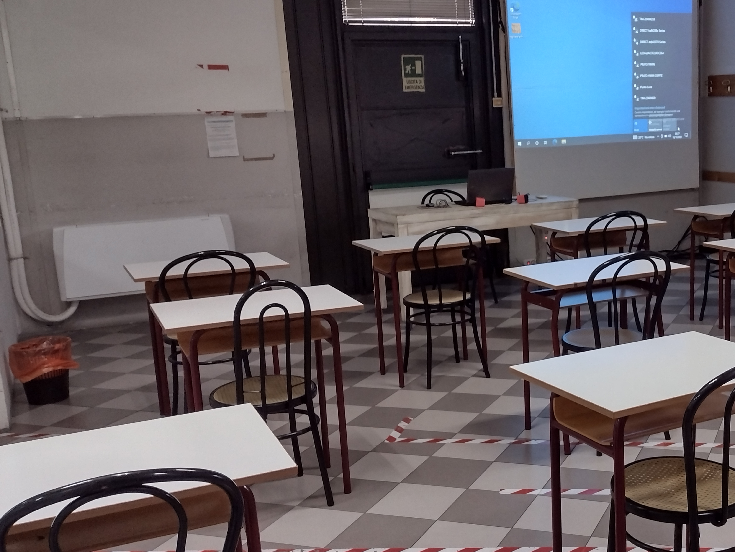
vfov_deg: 31.5
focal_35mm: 46
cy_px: 311
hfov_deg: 39.9
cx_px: 563
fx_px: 977
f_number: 1.7
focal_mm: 4.71
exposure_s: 1/40
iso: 244
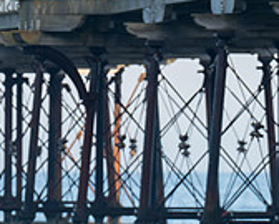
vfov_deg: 1.9
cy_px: 220
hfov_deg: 2.3
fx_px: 6923
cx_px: 44
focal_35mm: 837
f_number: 4
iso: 250
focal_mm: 200
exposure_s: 1/1000
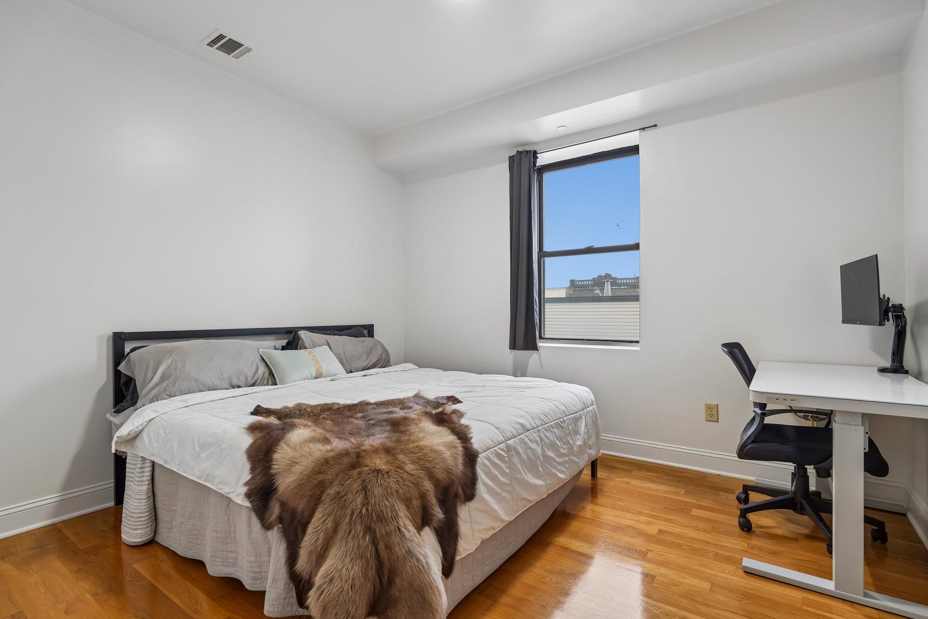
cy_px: 310
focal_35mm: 16
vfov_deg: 73.7
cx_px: 464
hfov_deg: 96.7
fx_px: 412
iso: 400
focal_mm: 16
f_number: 8
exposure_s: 1/13
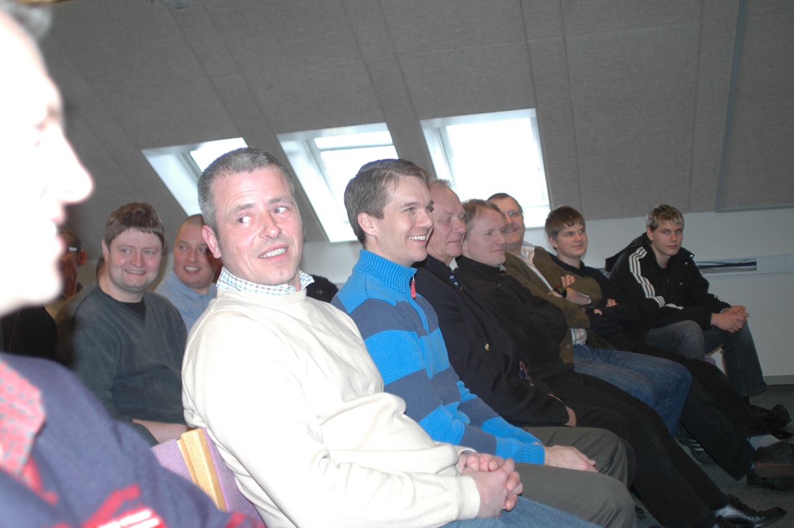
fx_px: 925
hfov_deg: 46.4
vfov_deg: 31.8
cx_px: 397
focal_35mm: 42
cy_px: 264
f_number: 2.8
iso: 200
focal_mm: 28
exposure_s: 1/60
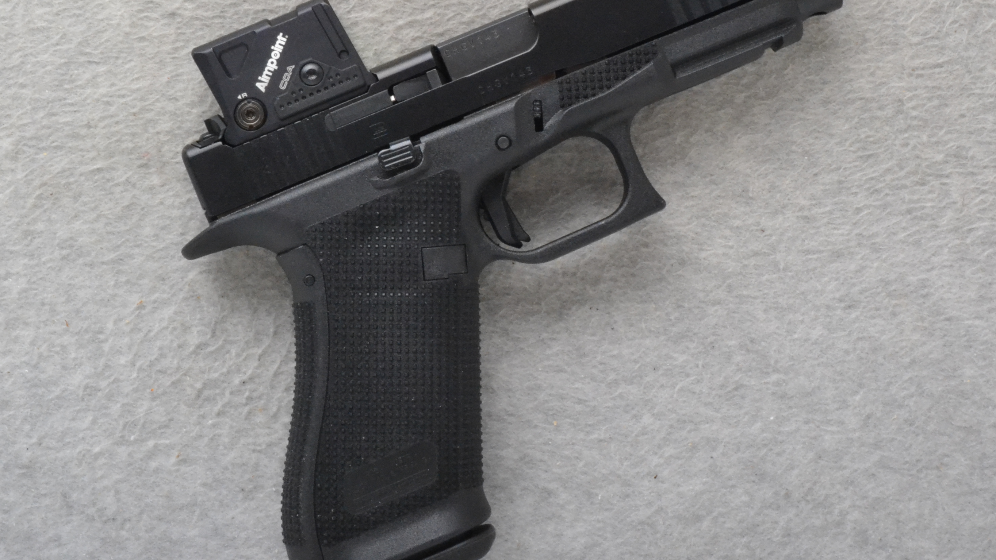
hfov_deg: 30.3
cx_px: 506
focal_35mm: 70
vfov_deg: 17.3
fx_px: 1840
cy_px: 237
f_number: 20
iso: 3200
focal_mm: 35
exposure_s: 1/160
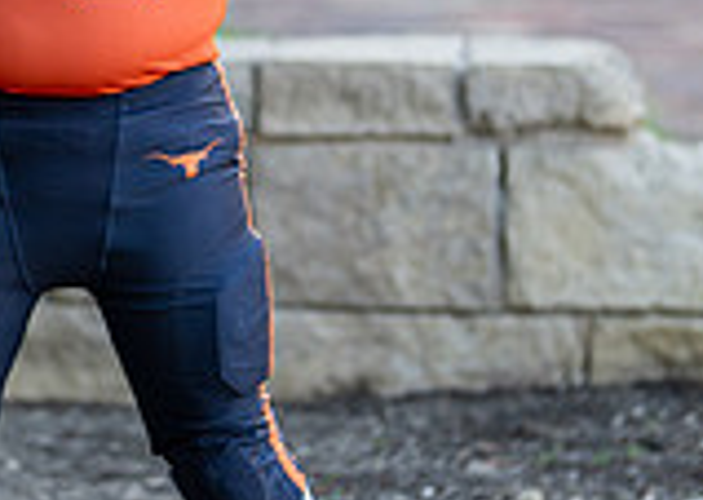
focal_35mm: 222
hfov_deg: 9.0
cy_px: 8
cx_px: 33
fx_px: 4425
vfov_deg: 6.4
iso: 200
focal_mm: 50
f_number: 1.2
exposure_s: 1/1600
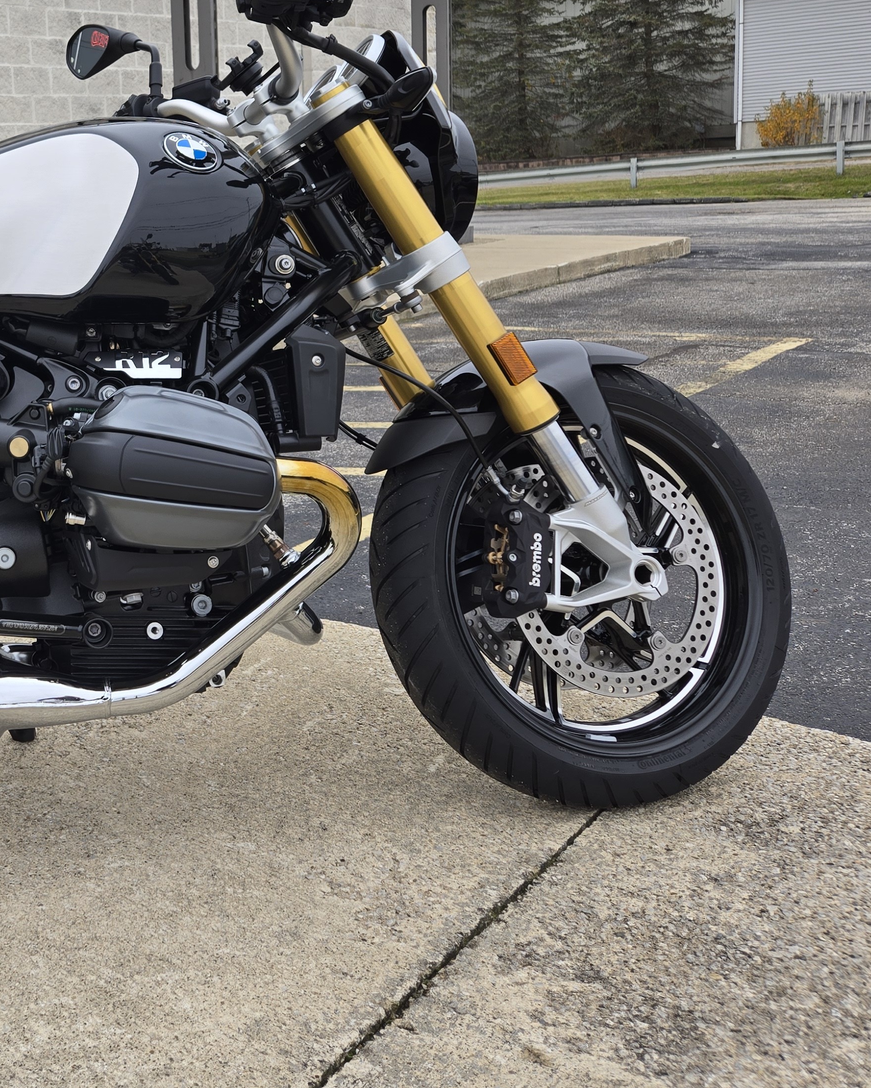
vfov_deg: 44.0
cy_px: 346
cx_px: -41
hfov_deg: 32.8
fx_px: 1321
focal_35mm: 41
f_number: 1.8
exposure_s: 1/318
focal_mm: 5.4
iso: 25
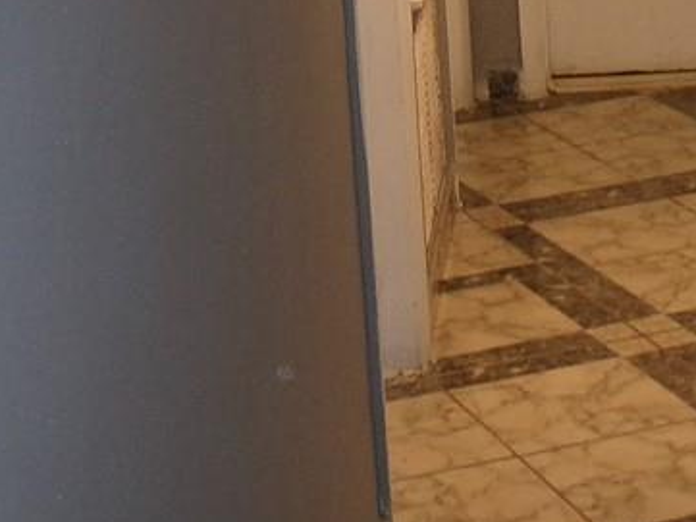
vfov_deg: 11.7
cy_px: -148
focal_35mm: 124
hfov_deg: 15.9
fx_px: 2494
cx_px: 453
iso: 200
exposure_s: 1/34
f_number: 3.9
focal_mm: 5.1
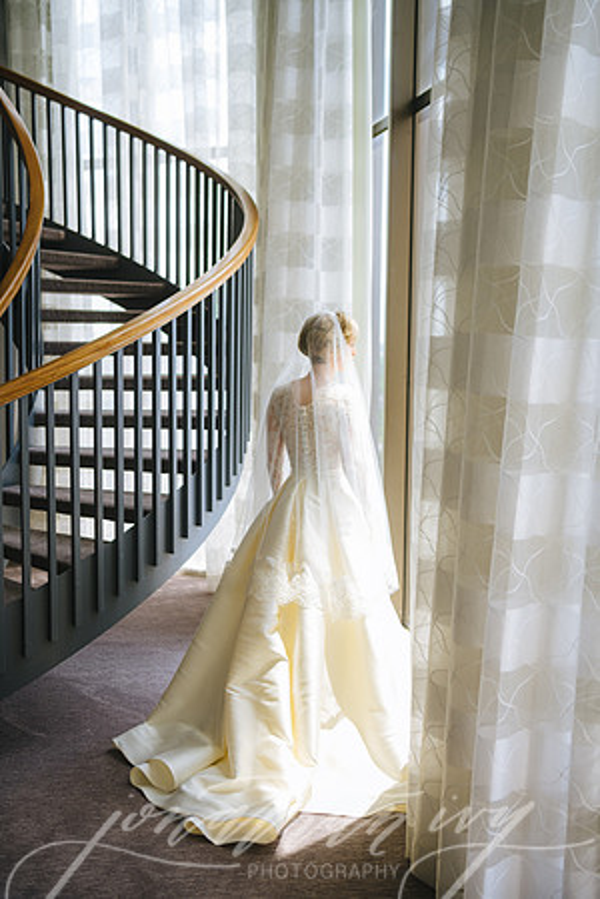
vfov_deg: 46.4
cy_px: 450
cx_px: 300
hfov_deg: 31.9
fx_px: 1050
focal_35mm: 42
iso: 200
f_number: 2.8
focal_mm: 42
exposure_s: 1/125
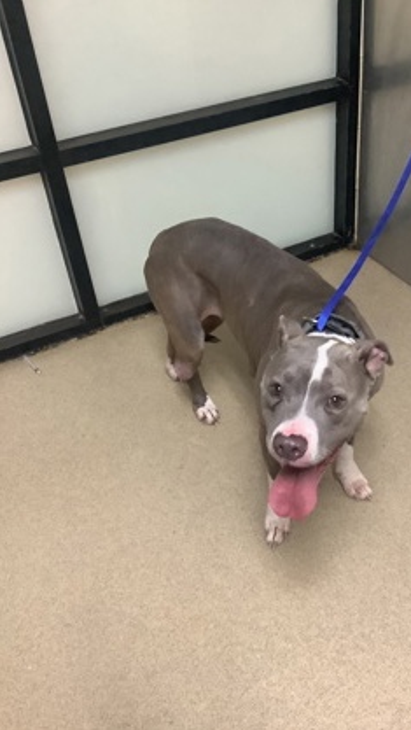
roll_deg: +2.8
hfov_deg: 34.4
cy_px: 366
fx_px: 658
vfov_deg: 58.0
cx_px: 274
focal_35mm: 34
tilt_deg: -39.1
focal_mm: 3.3
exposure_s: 1/60
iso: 400
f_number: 2.4
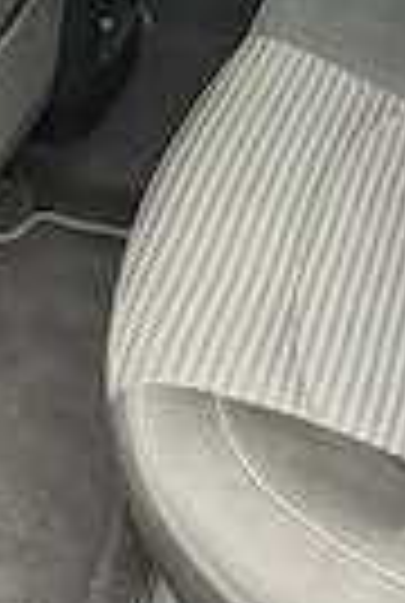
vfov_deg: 27.3
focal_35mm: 65
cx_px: 396
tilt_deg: -31.7
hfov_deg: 20.4
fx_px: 1091
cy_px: -117
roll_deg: +1.4
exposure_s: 1/121
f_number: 2.2
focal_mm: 2.22
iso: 160
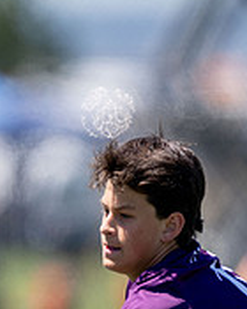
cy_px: 291
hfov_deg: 0.9
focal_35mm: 1785
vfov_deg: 1.1
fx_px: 16311
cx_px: 185
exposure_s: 1/2000
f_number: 2.8
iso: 100
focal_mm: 400
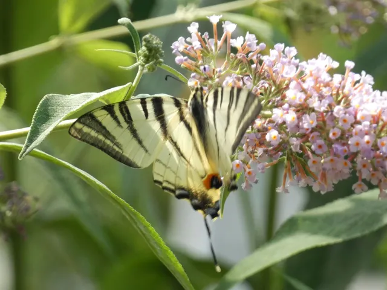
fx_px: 5411
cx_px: 194
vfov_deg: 3.1
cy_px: 145
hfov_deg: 4.1
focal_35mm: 484
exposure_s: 1/100
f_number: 5.6
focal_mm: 86.7
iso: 250
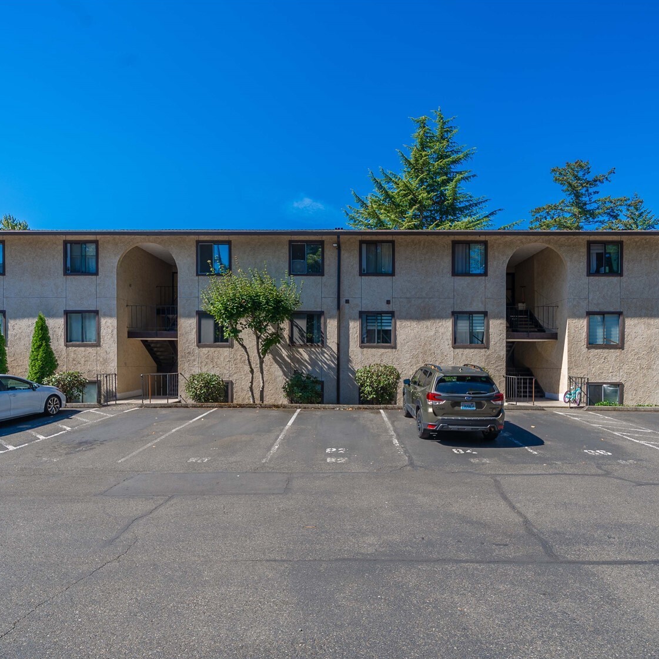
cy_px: 330
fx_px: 388
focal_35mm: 18
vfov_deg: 80.7
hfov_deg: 80.7
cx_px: 334
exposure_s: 1/100
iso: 80
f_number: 7.1
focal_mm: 14
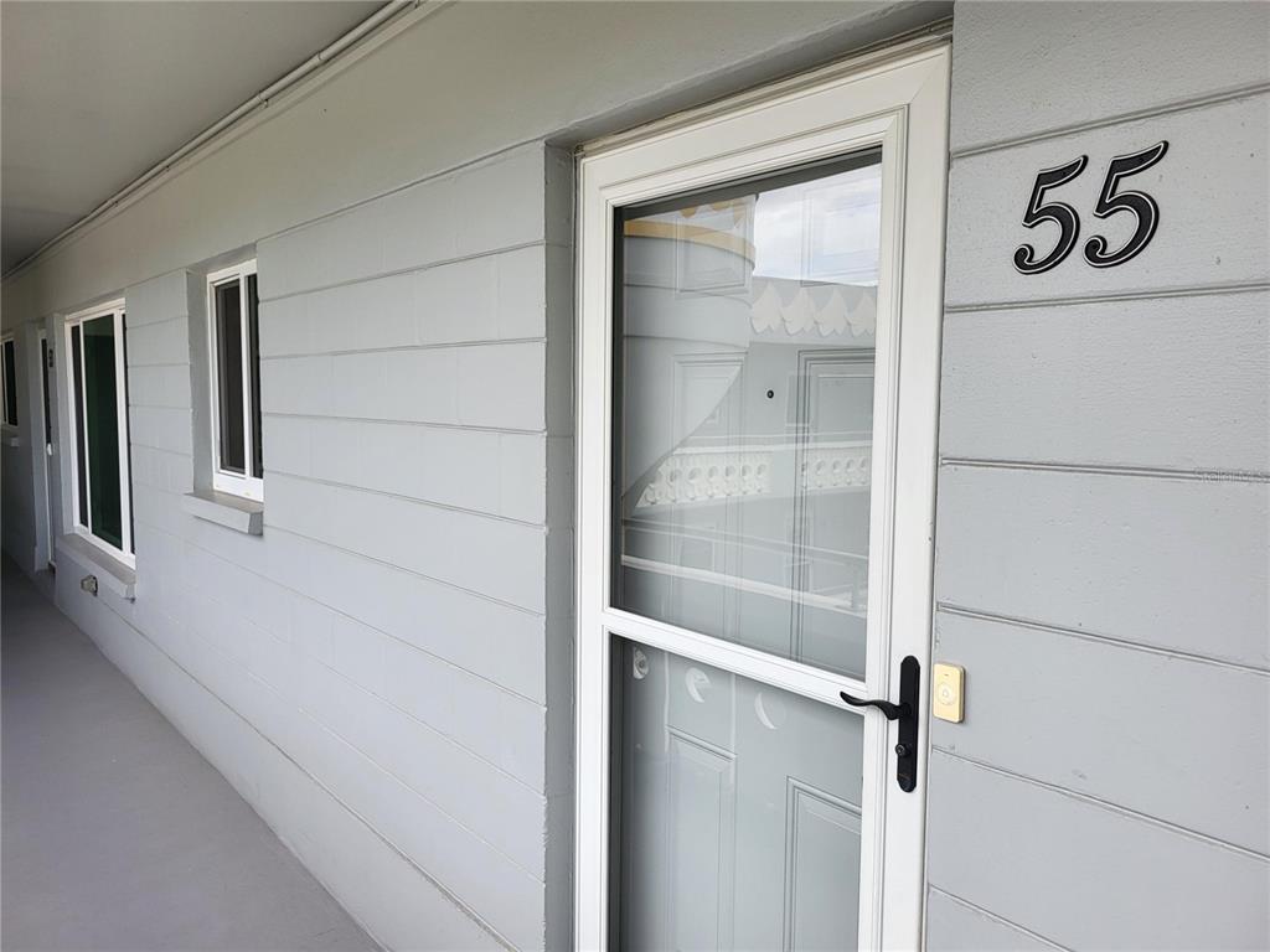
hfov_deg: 67.3
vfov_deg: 53.1
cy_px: 476
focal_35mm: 26
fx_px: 954
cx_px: 635
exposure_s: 1/566
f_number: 1.8
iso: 40
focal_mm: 5.4
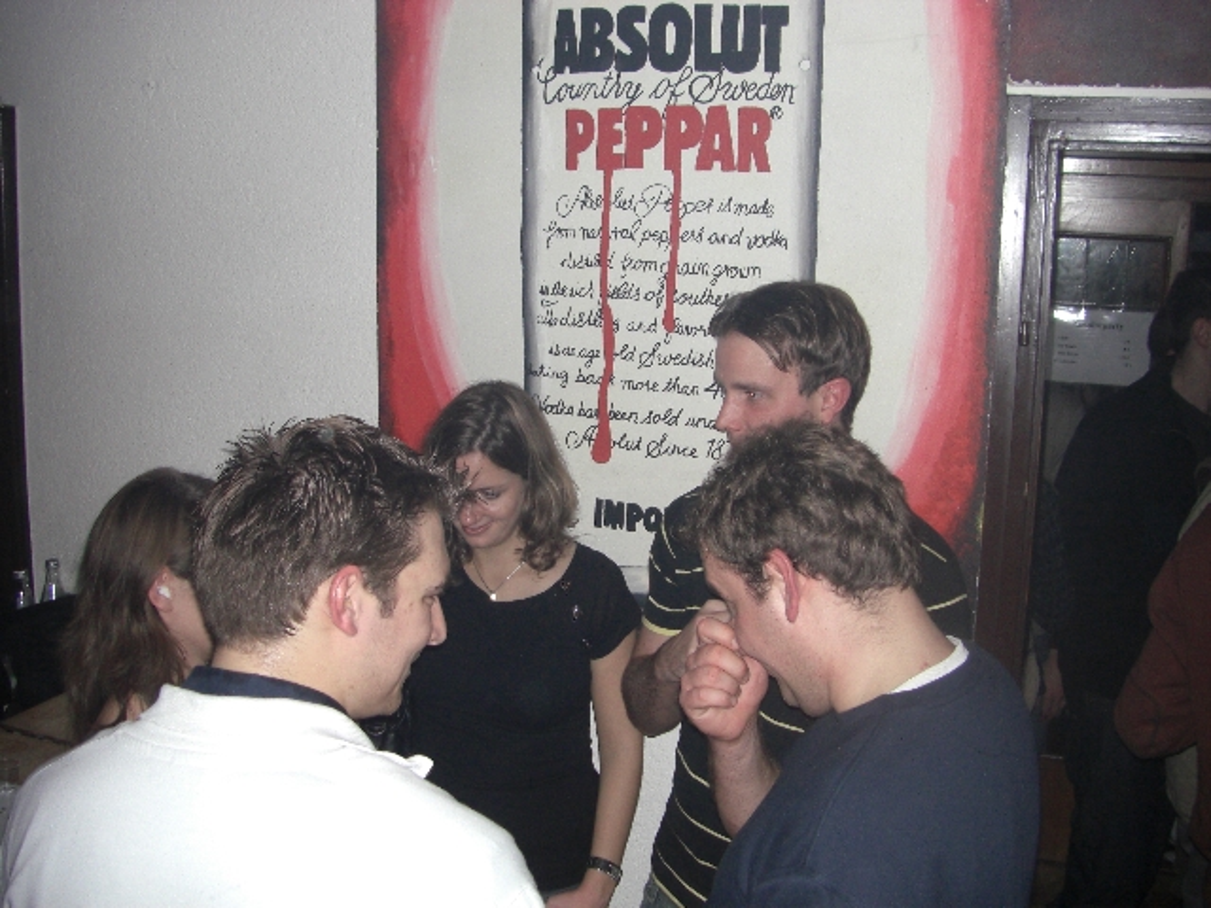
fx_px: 1329
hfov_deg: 49.0
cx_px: 606
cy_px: 454
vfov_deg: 37.7
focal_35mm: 38
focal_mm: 6.3
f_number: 3.4
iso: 200
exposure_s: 1/60
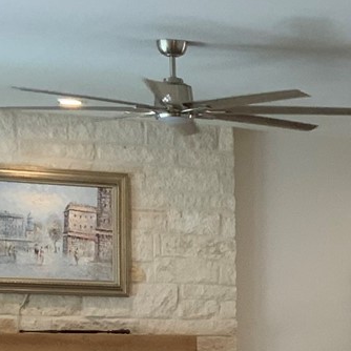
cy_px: 470
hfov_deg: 10.5
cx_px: 620
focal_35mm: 157
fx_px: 1801
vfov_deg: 10.8
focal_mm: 3
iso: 50
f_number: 1.8
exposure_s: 1/60
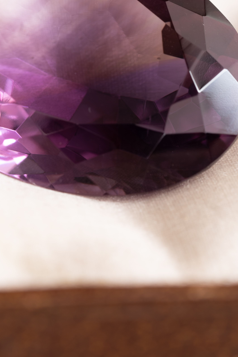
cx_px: 75
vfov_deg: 12.0
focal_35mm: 170
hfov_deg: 8.1
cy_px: 68
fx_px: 1685
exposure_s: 1/8
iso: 100
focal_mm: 90
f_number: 8
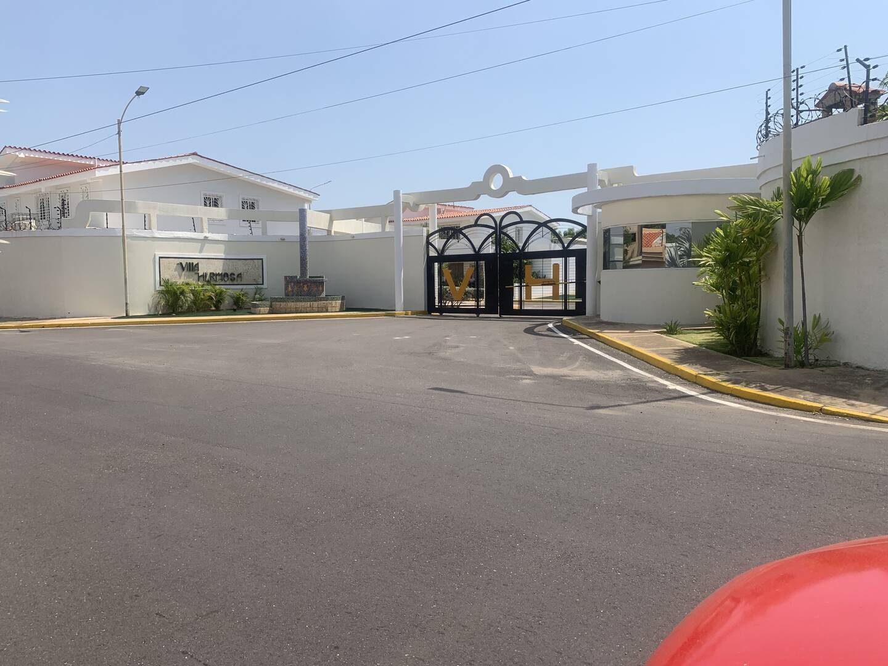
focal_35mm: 26
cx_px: 444
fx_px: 667
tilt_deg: -5.9
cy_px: 333
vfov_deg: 53.1
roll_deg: +1.1
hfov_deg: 67.3
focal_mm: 4.25
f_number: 1.8
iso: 25
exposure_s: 1/3086
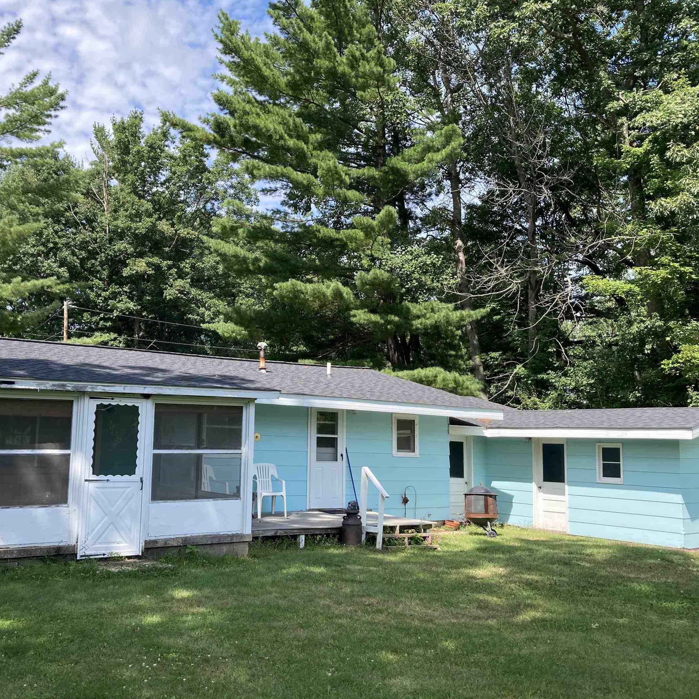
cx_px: 282
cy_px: 331
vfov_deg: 46.0
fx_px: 822
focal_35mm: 36
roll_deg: -1.3
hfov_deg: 45.8
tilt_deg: +6.6
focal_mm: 3.99
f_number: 1.8
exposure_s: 1/838
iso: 20
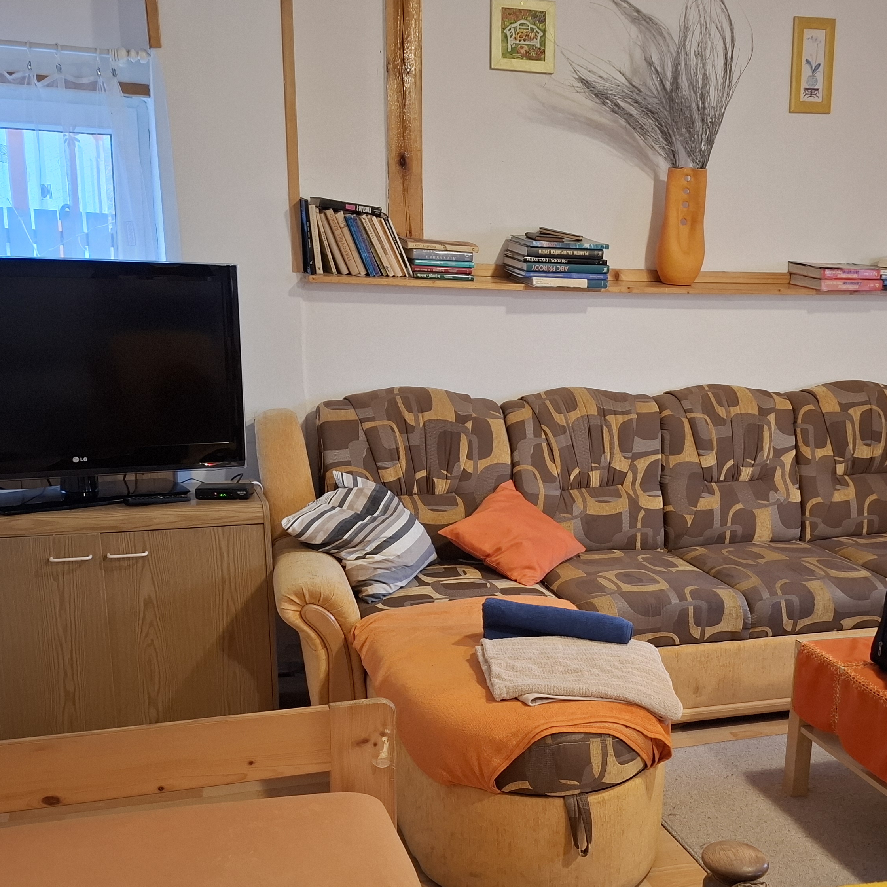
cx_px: 565
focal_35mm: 37
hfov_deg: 44.5
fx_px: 1073
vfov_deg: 44.5
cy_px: 569
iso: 320
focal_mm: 5.54
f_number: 1.8
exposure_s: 1/50
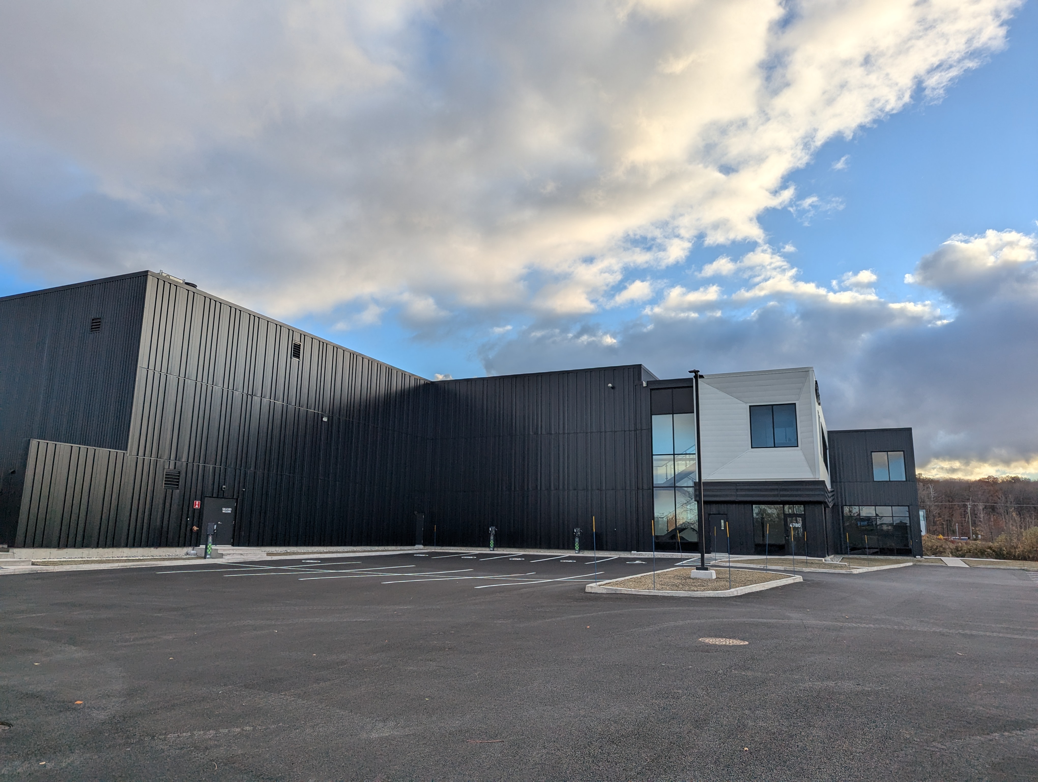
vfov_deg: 56.9
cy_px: 391
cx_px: 519
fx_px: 721
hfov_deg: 71.5
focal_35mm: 24
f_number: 1.85
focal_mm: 6.81
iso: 45
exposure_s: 1/1244
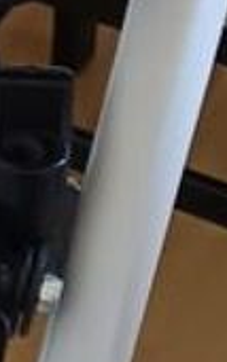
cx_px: -216
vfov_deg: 10.6
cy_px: 137
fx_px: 1958
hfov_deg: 6.5
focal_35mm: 198
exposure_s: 1/33.3
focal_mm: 5.31
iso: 888
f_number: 1.7
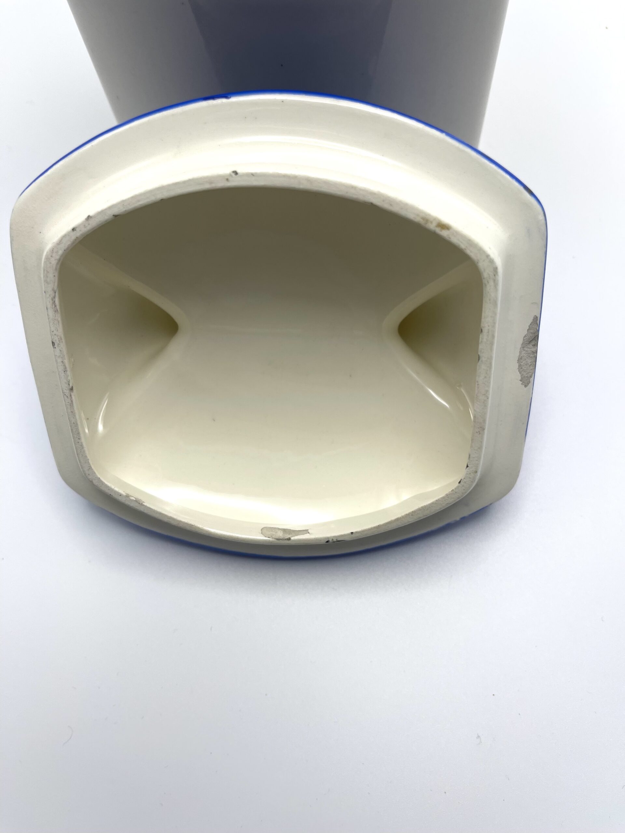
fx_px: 602
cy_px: 416
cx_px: 312
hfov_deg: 54.9
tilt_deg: -70.7
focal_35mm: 25
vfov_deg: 69.4
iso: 40
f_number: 1.6
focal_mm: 5.1
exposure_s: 1/116
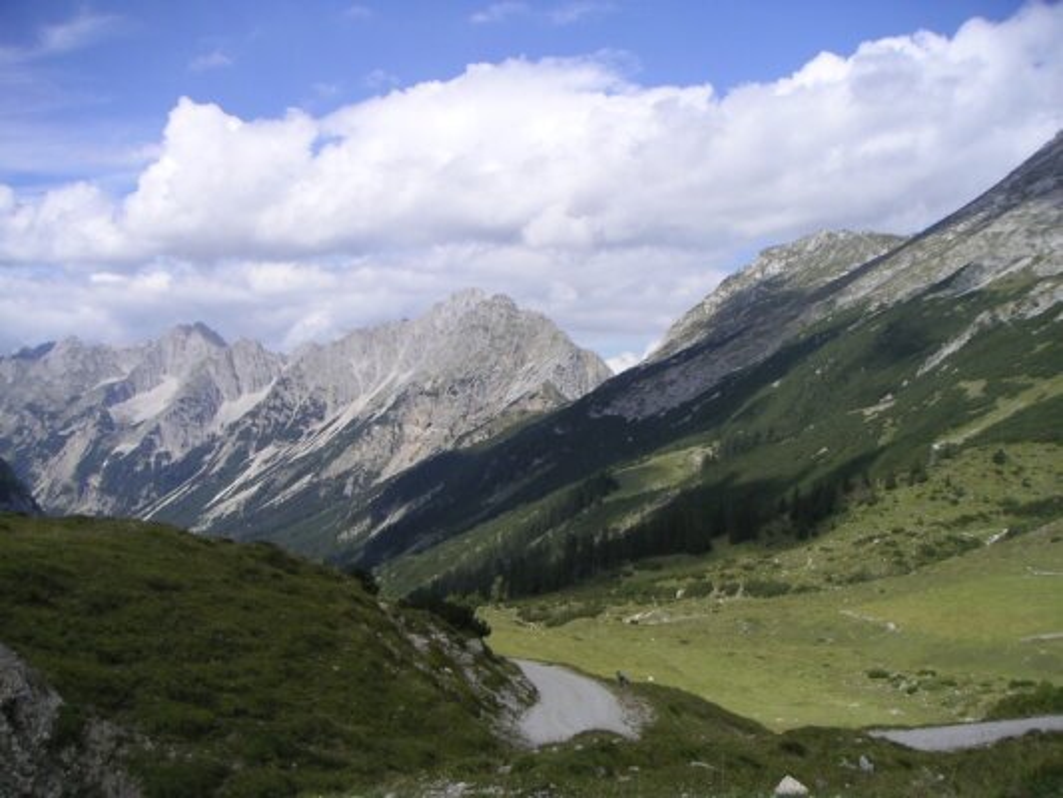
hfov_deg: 49.0
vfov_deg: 37.7
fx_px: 1167
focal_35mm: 38
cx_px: 532
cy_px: 399
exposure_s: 1/180
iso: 50
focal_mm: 6
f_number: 6.7
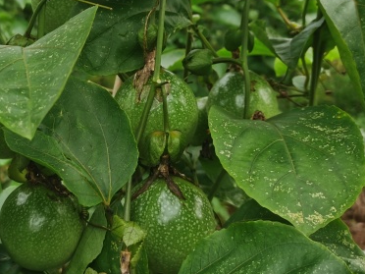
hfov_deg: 32.6
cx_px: 94
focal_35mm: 58
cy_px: 60
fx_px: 612
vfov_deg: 24.9
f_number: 1.8
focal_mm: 5.58
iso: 50
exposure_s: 1/438
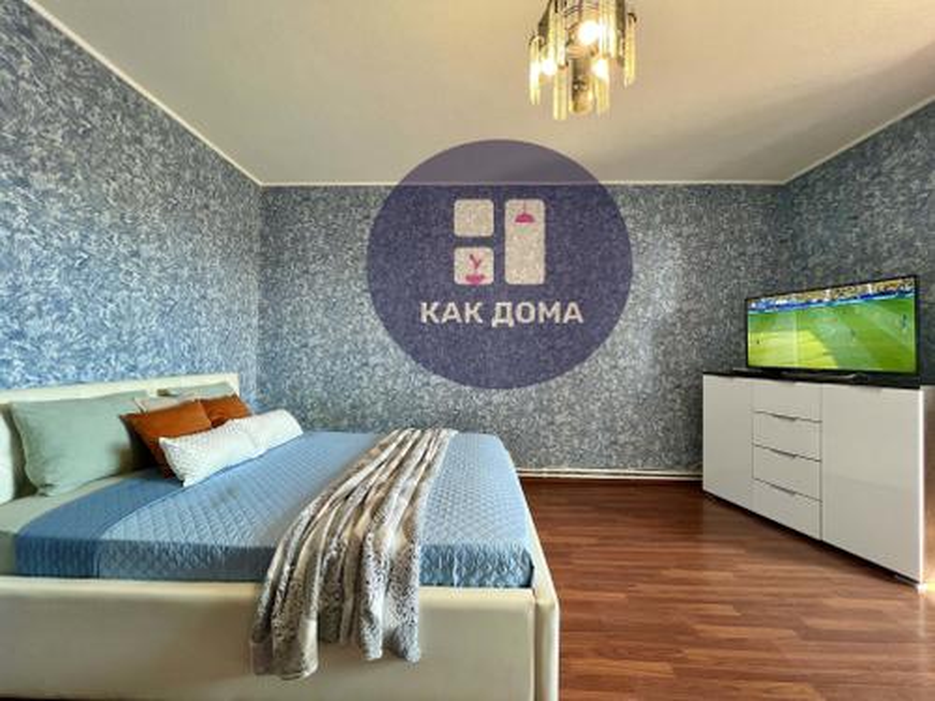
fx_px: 351
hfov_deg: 106.2
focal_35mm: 13
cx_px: 468
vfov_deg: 89.9
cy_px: 350
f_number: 1.8
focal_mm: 1.57
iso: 160
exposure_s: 1/50
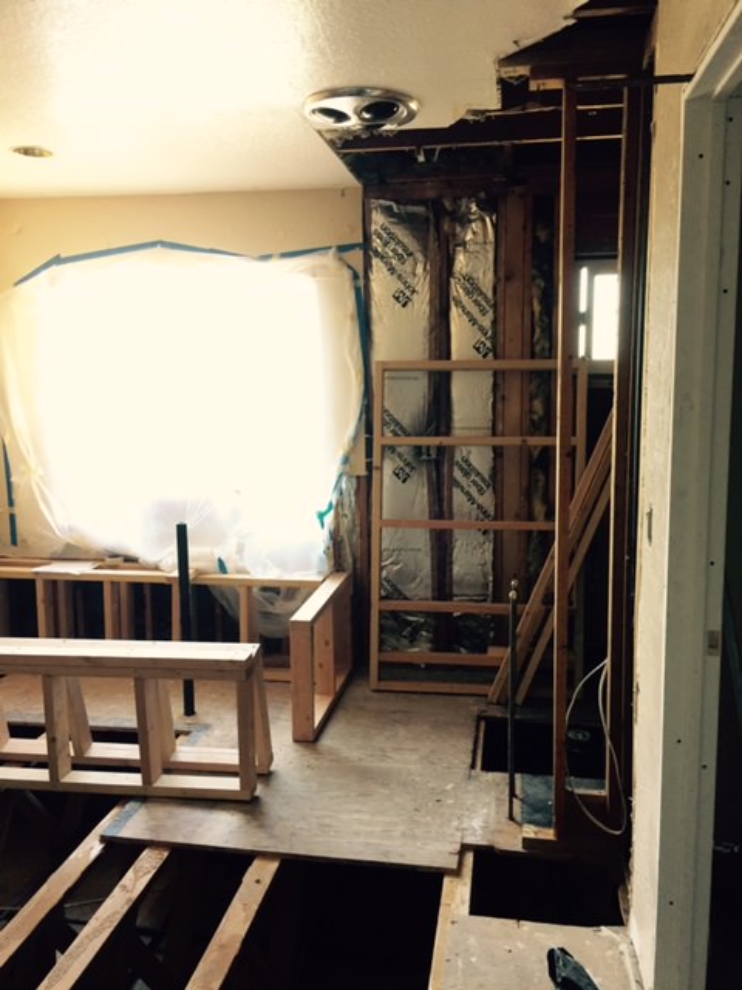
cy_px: 495
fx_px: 829
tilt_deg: -8.1
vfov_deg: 61.7
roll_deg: +0.7
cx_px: 371
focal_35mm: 29
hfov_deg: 48.2
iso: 125
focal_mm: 4.15
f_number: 2.2
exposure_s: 1/30
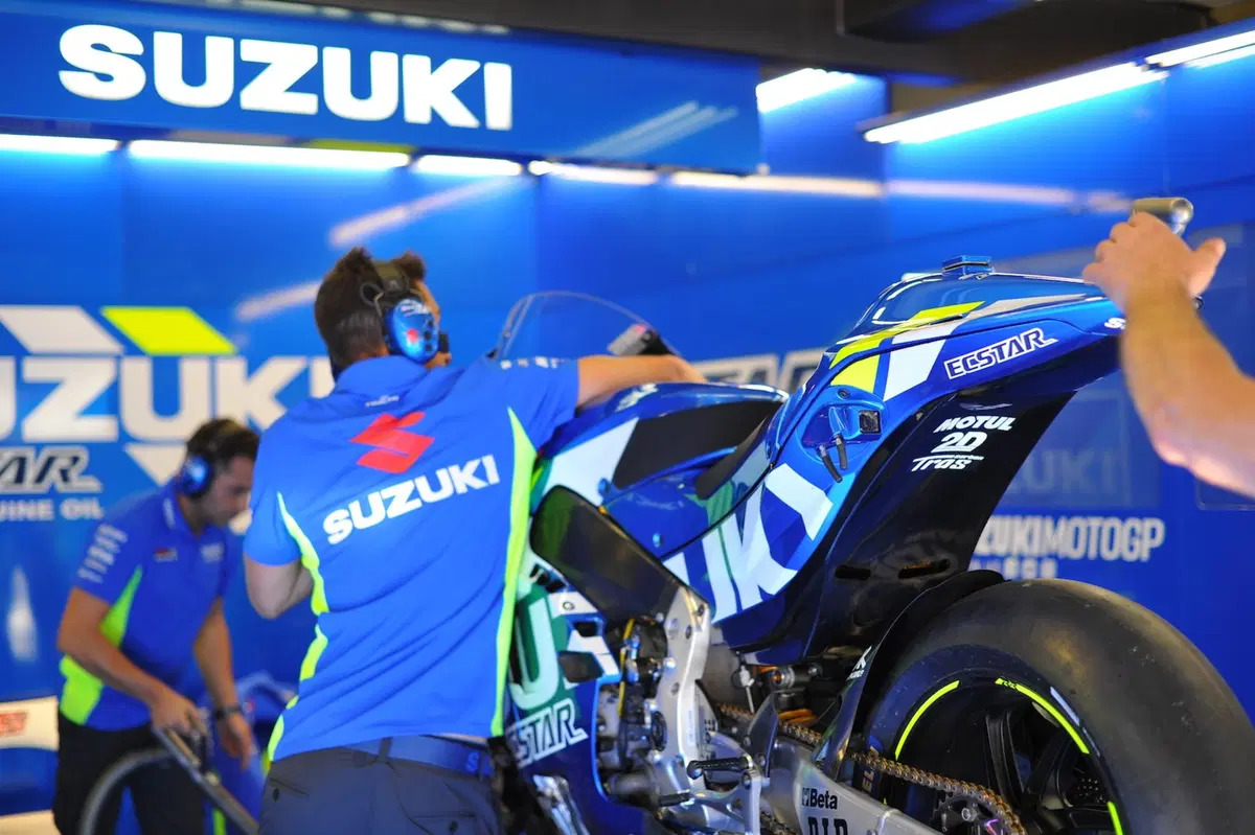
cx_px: 628
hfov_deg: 39.6
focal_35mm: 50
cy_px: 418
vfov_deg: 27.0
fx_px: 1742
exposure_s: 1/160
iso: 200
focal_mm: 50
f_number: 2
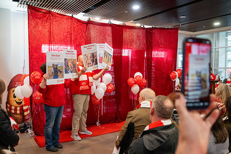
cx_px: 116
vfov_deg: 43.6
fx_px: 193
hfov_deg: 61.9
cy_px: 77
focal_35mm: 30
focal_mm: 30
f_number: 4
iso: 8000
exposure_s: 1/400
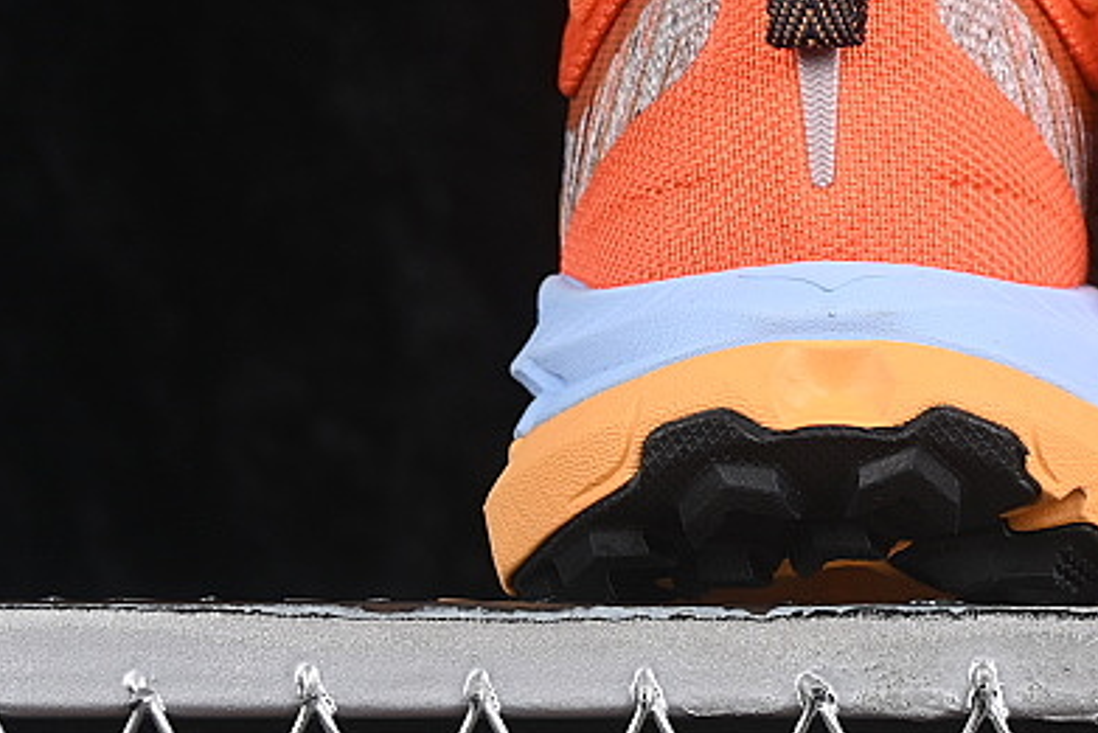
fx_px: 6315
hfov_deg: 9.8
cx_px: 1222
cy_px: -25
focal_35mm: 207
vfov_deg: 6.6
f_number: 7.1
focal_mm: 50
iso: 160
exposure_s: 1/80
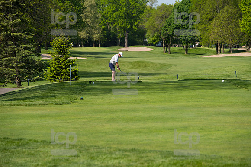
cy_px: 84
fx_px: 1290
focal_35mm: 185
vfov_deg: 7.4
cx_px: 126
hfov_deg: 11.1
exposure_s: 1/1600
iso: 200
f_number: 5.6
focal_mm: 185
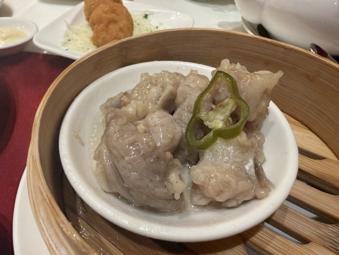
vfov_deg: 56.8
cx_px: 170
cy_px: 128
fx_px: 235
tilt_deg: -45.7
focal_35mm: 24
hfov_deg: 71.6
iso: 250
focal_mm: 2.22
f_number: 2.2
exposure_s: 1/100
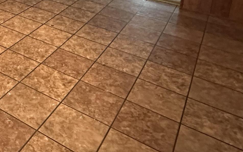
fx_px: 318
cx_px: -21
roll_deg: -2.0
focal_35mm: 48
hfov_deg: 35.9
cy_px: -53
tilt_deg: -12.0
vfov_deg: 23.3
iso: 1000
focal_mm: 2.22
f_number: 2.2
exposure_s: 1/60
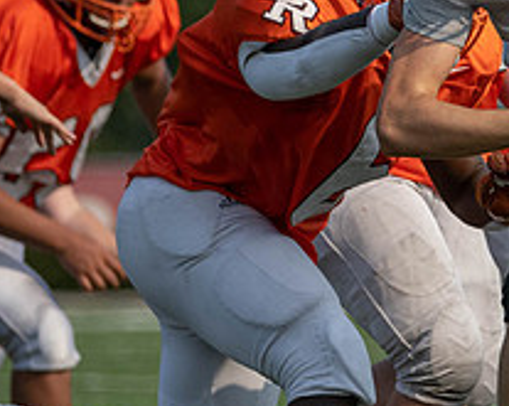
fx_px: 10019
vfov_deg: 2.3
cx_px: 958
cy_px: 184
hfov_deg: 2.9
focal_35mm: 666
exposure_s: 1/5000
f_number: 2.8
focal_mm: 150
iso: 200
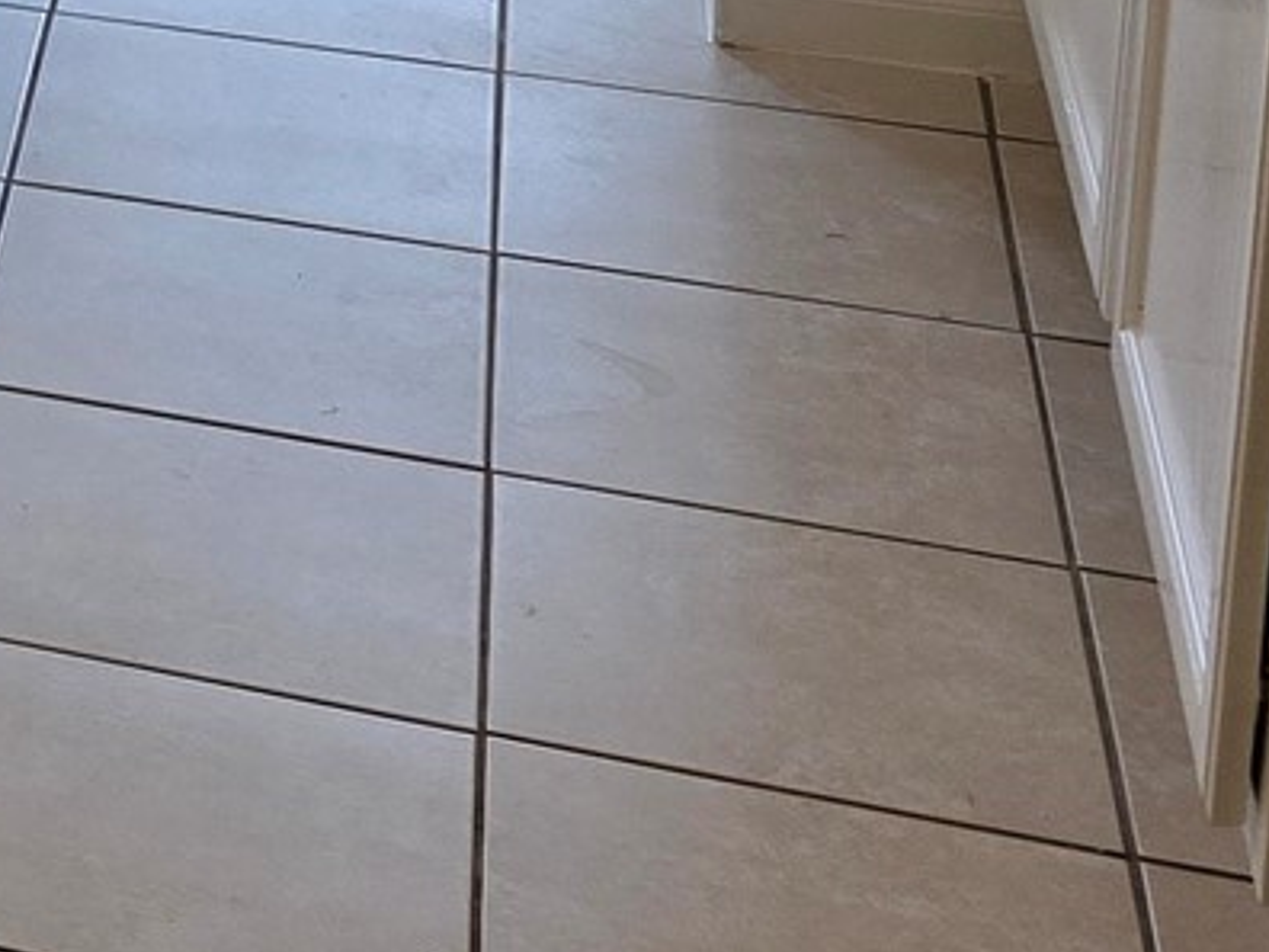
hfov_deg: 12.6
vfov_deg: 11.4
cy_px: -833
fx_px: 4362
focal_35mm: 119
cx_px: -1839
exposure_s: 1/120
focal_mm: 6.3
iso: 64
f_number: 1.7
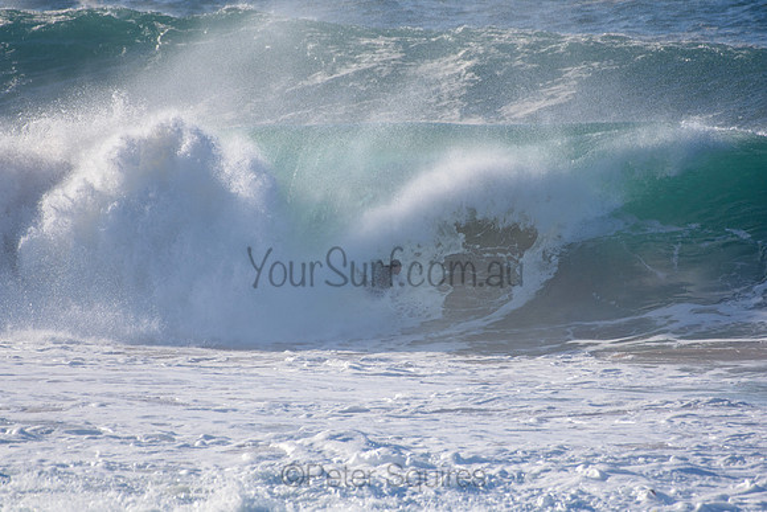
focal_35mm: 750
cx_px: 384
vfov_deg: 1.8
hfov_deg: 2.7
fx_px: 15982
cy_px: 256
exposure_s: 1/2000
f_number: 5.6
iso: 280
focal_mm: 500
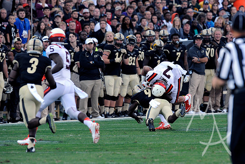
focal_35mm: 400
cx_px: 122
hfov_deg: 5.2
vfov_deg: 3.4
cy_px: 82
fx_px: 2723
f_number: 5
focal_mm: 400
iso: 1000
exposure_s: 1/1000
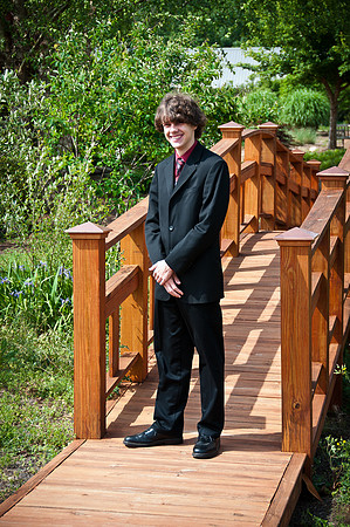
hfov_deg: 16.2
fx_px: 1228
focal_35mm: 84
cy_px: 264
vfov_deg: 24.2
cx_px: 175
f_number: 4.8
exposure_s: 1/250
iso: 200
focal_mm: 56
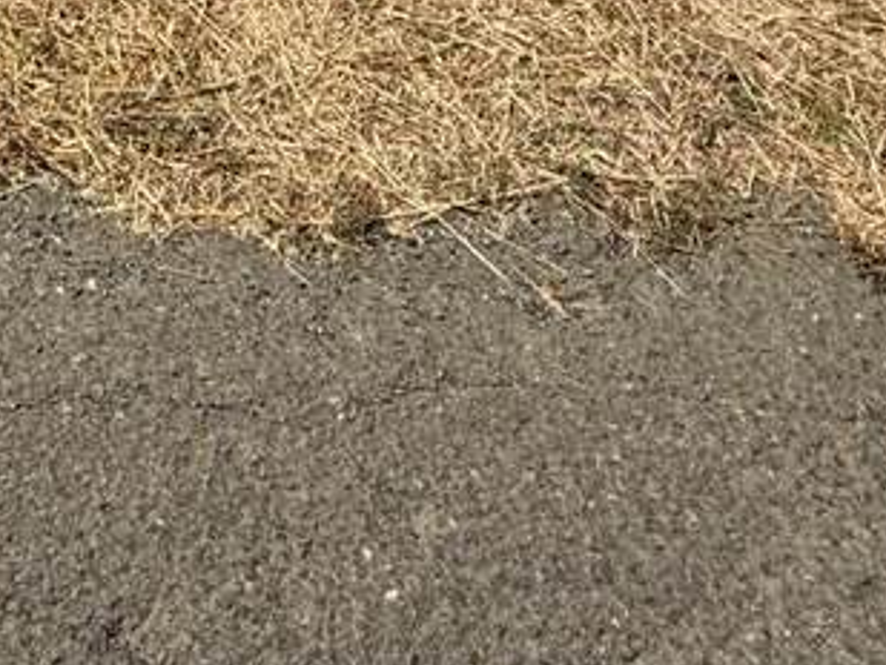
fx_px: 1485
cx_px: -80
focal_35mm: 58
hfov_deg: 30.0
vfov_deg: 19.1
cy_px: -542
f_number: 2.2
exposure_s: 1/2976
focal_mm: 2.22
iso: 50
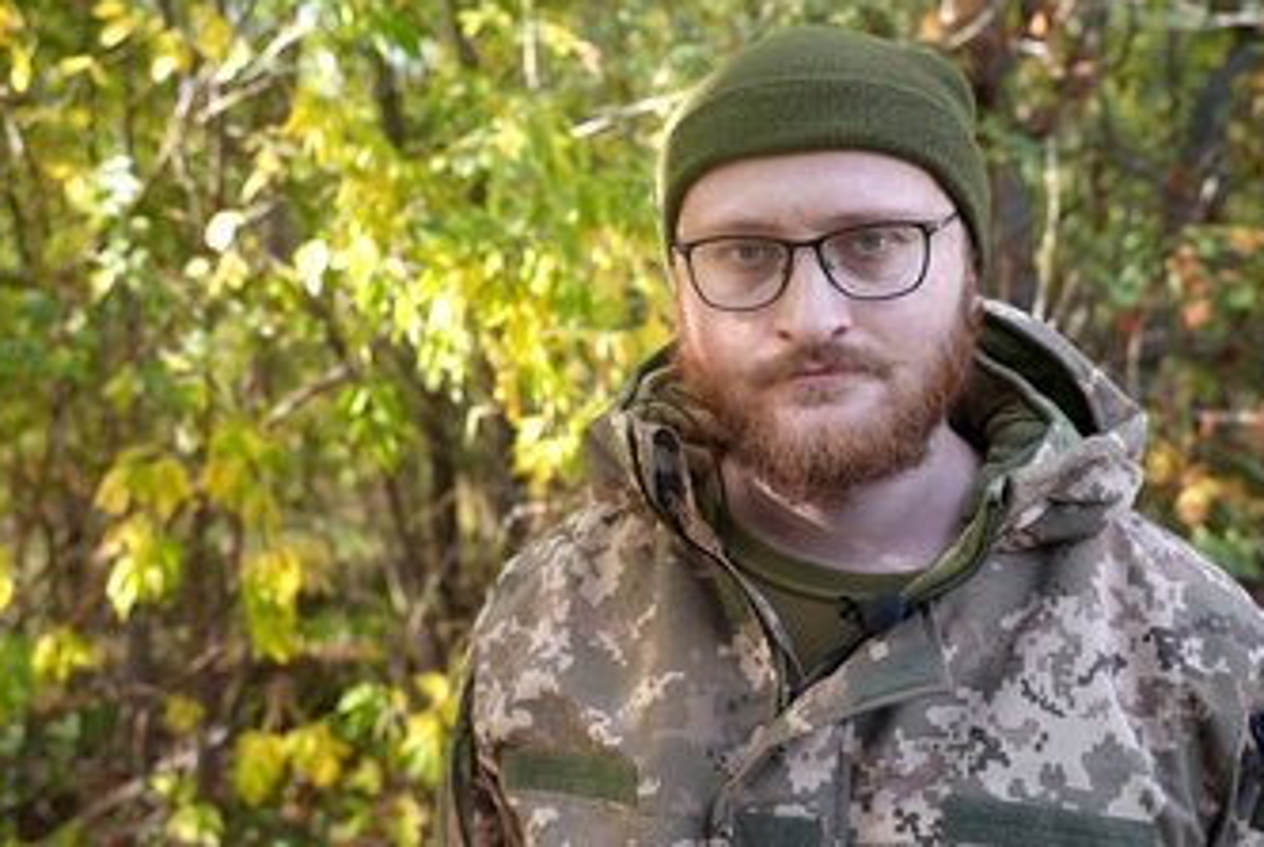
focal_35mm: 42
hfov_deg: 46.2
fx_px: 1477
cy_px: 412
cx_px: 714
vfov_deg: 32.0
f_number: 4
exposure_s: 1/160
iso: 160
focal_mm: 35
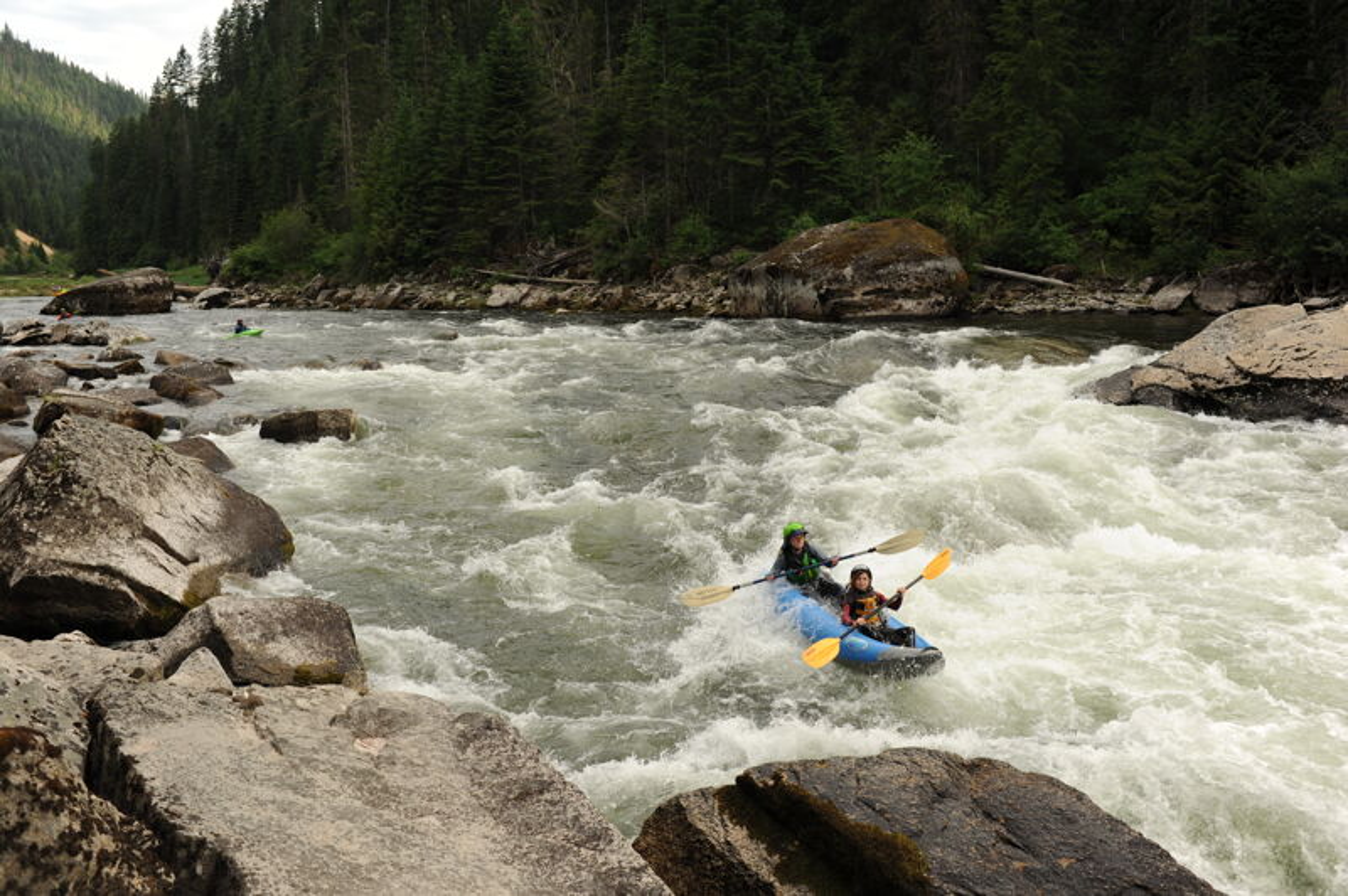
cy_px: 448
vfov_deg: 37.8
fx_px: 1309
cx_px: 674
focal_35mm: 35
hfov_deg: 54.5
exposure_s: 1/500
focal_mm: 35
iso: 200
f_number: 5.6
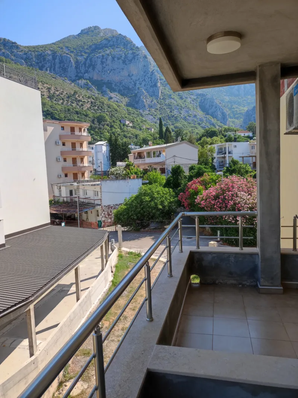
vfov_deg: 69.4
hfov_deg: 54.8
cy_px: 199
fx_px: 287
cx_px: 149
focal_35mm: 25
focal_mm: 4.7
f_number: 1.79
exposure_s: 1/208
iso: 50
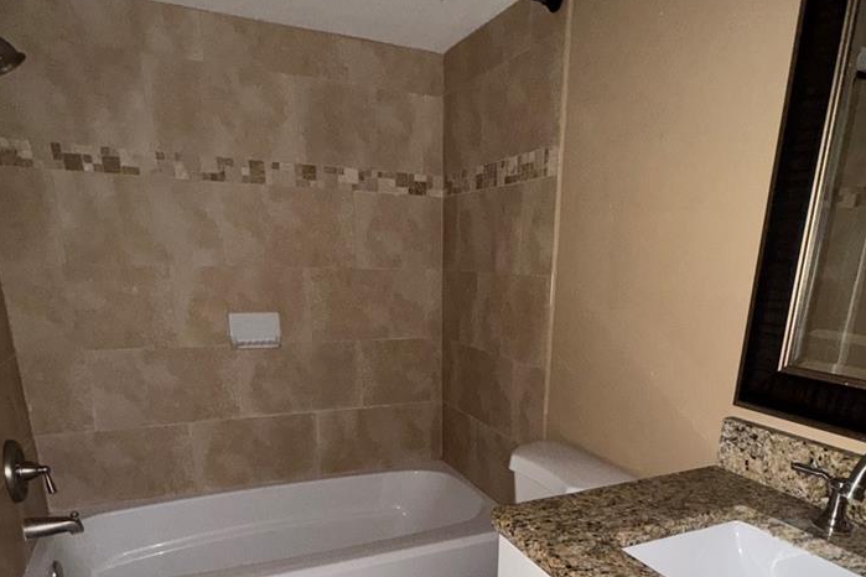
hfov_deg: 71.4
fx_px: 601
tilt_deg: -18.0
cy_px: 449
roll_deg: -0.9
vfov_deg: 48.8
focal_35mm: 25
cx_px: 473
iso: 160
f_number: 2.2
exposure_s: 1/30
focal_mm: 2.22
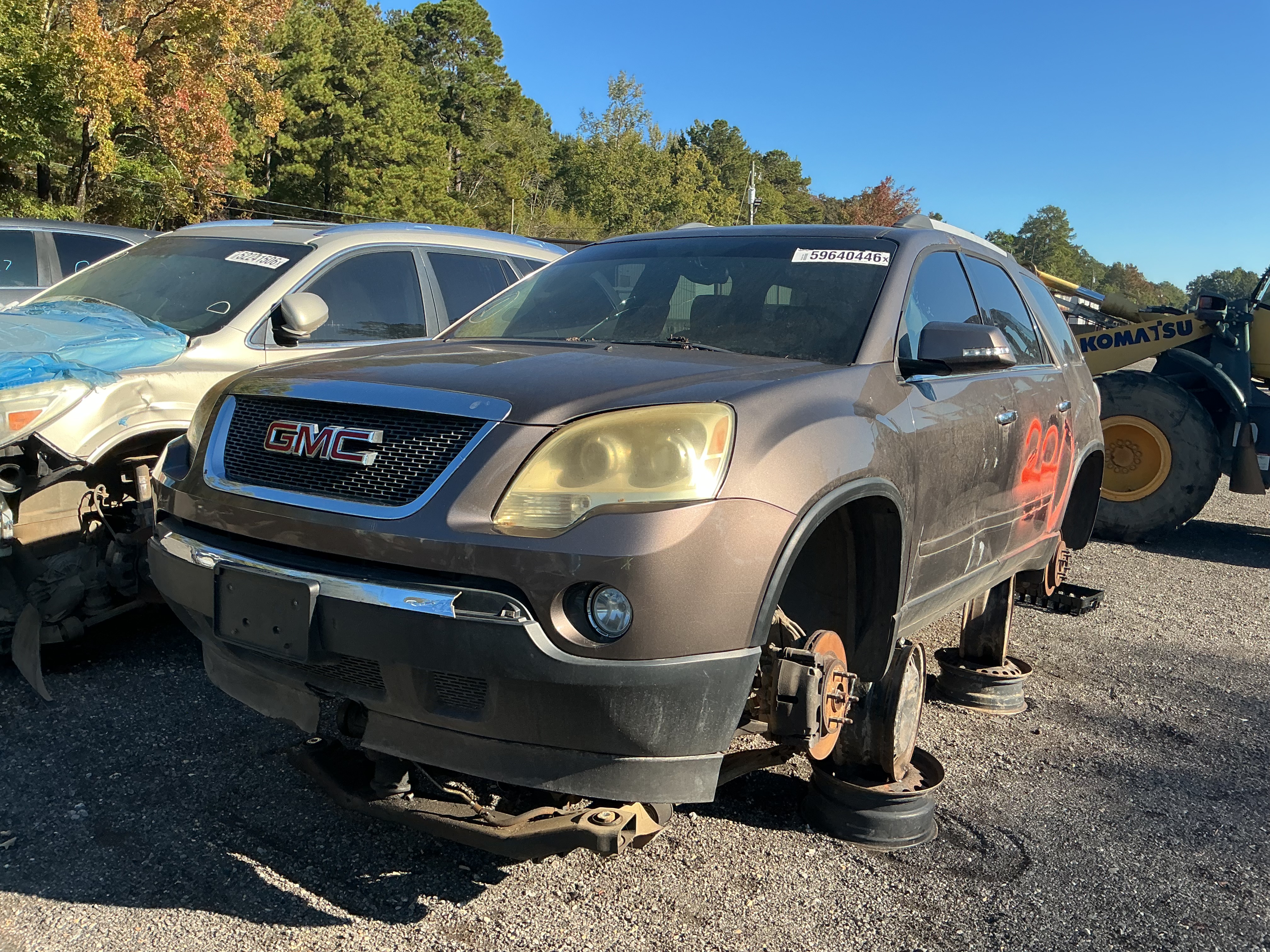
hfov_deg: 61.7
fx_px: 1064
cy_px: 476
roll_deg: -0.1
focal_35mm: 29
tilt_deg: -10.0
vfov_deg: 48.2
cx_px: 635
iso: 25
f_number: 1.8
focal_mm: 3
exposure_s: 1/804
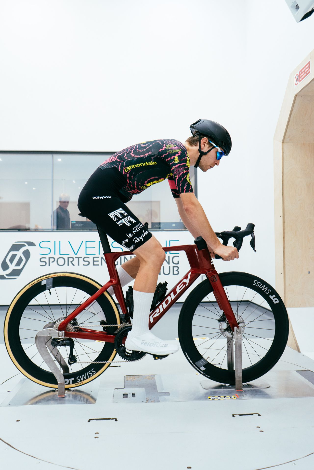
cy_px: 235
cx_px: 157
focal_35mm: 32
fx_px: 419
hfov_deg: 41.1
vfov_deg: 58.7
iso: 1250
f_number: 4
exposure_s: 1/250
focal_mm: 32
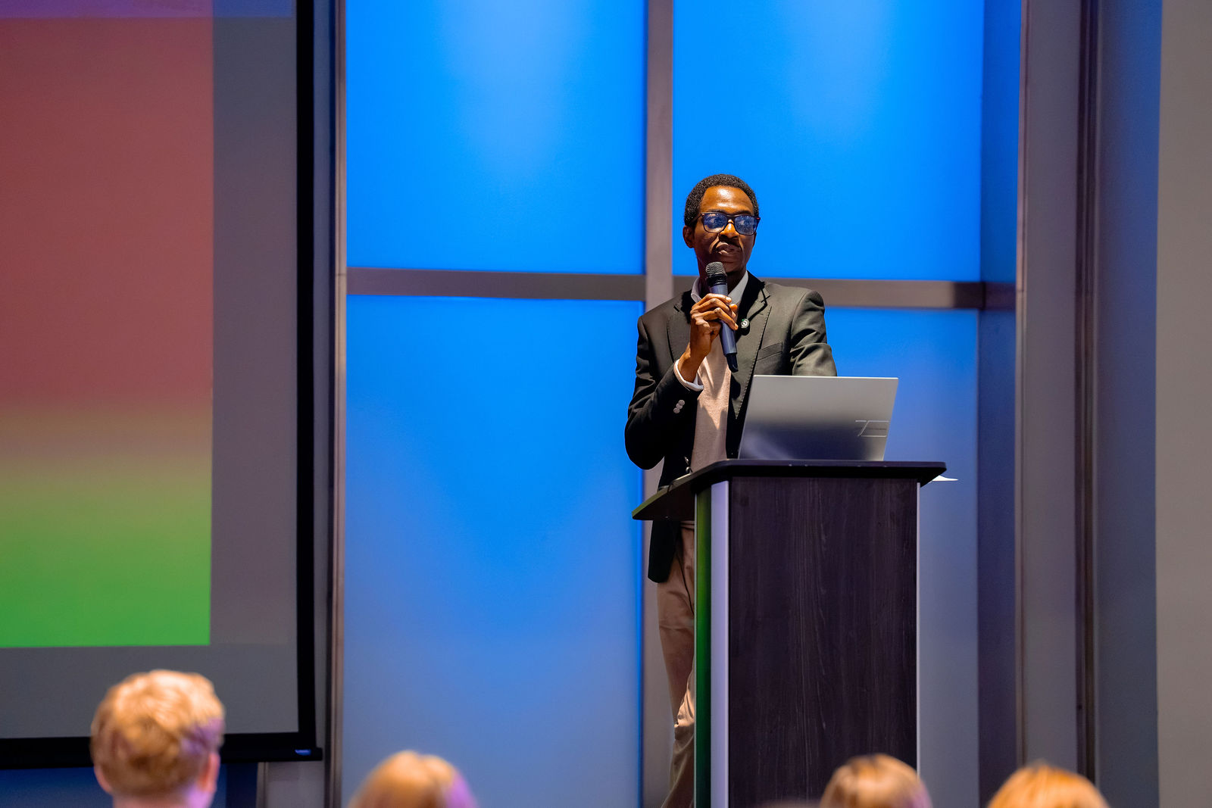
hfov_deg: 10.2
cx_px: 606
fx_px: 6774
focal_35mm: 201
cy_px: 404
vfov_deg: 6.8
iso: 2500
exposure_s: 1/250
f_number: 2.8
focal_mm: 200
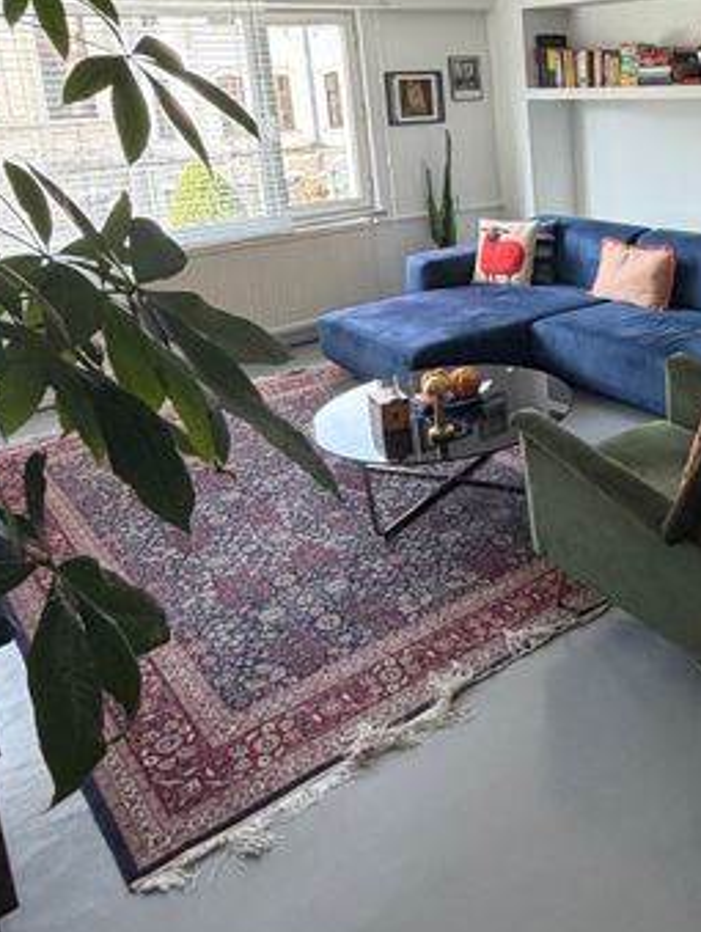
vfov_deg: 53.4
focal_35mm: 33
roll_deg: +1.4
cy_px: 261
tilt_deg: -12.4
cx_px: 654
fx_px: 889
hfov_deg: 39.3
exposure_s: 1/121
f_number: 2.2
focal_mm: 2.22
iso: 250
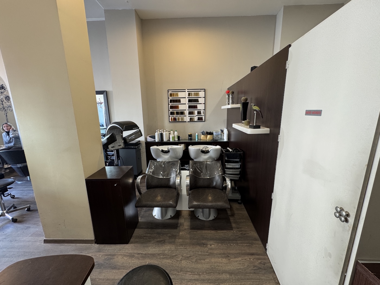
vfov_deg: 85.7
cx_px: 190
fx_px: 154
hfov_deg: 102.1
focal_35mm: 14
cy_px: 142
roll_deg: +0.5
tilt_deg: -11.2
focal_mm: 2.22
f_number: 2.2
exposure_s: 1/50
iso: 200
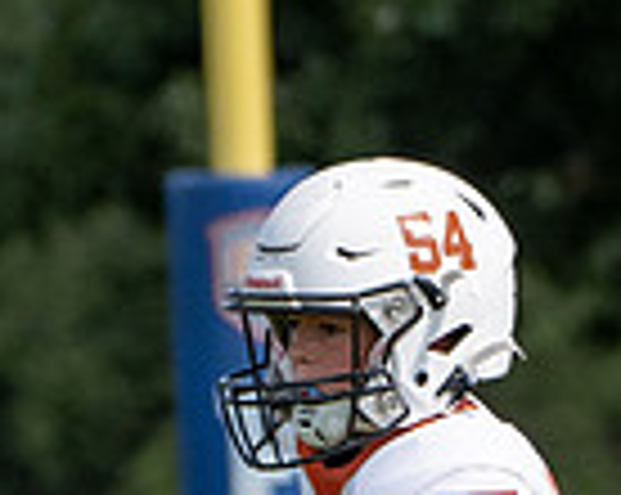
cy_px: 748
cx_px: 358
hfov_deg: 1.3
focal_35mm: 1487
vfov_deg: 1.0
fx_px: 27291
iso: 200
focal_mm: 215
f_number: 5.6
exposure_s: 1/1600
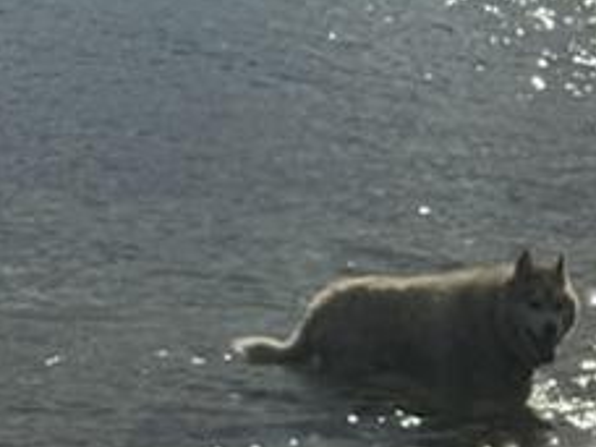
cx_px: 614
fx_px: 2255
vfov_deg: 11.1
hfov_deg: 14.8
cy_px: 537
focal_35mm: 131
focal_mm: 6.76
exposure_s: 1/20000
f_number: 1.78
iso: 50
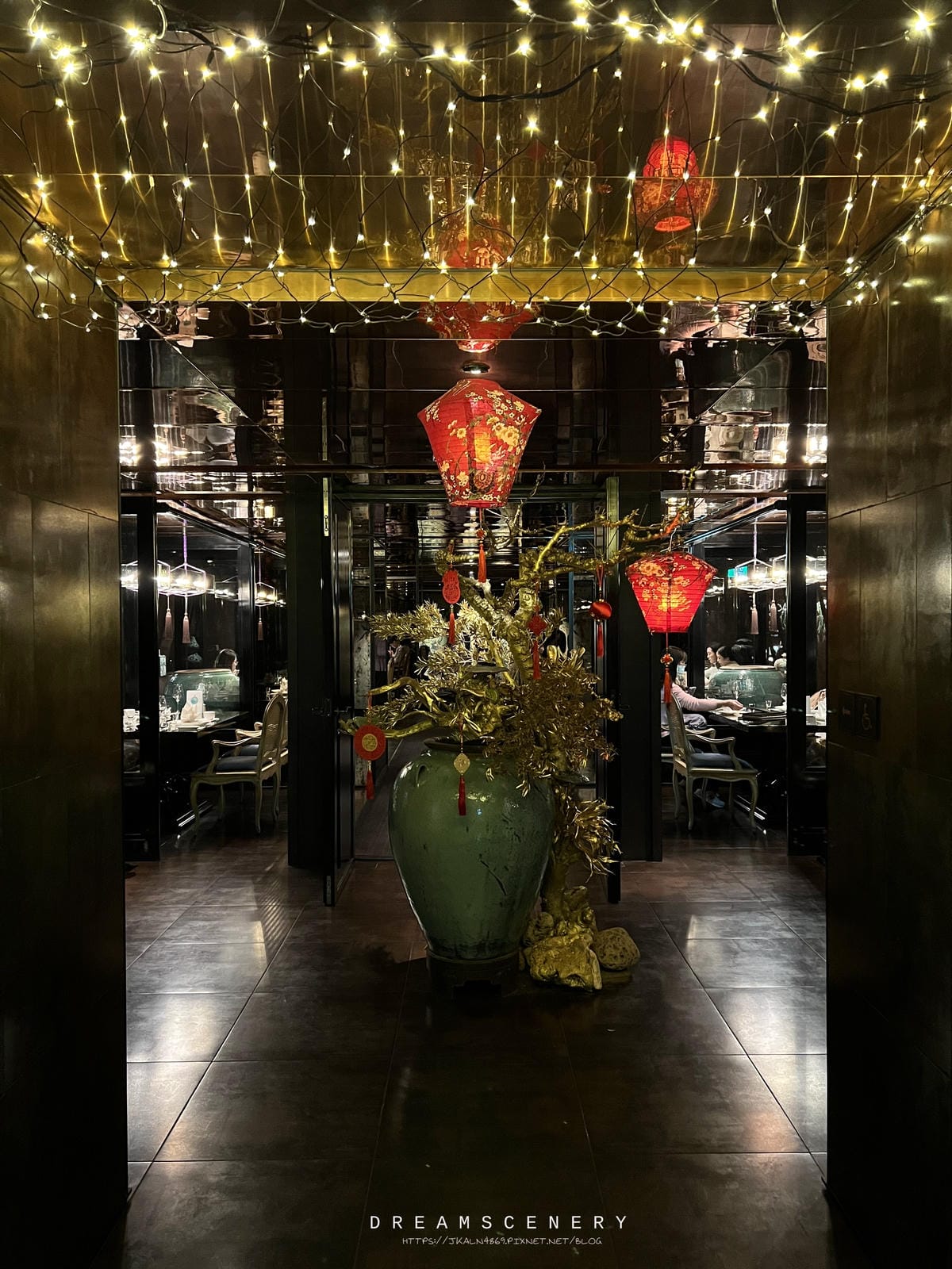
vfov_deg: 67.3
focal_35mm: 26
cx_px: 476
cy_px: 634
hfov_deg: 53.1
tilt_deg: -1.1
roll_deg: +0.9
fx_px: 953
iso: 640
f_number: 1.5
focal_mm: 5.7
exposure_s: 1/30
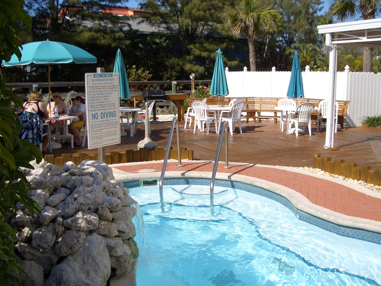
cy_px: 143
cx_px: 190
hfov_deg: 45.8
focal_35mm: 41
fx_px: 451
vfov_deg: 35.1
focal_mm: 6.8
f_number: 4.6
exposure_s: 1/500
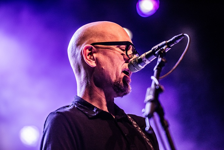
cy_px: 75
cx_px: 112
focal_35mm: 200
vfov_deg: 6.9
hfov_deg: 10.3
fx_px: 1245
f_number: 2.8
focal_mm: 200
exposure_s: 1/80
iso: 2500
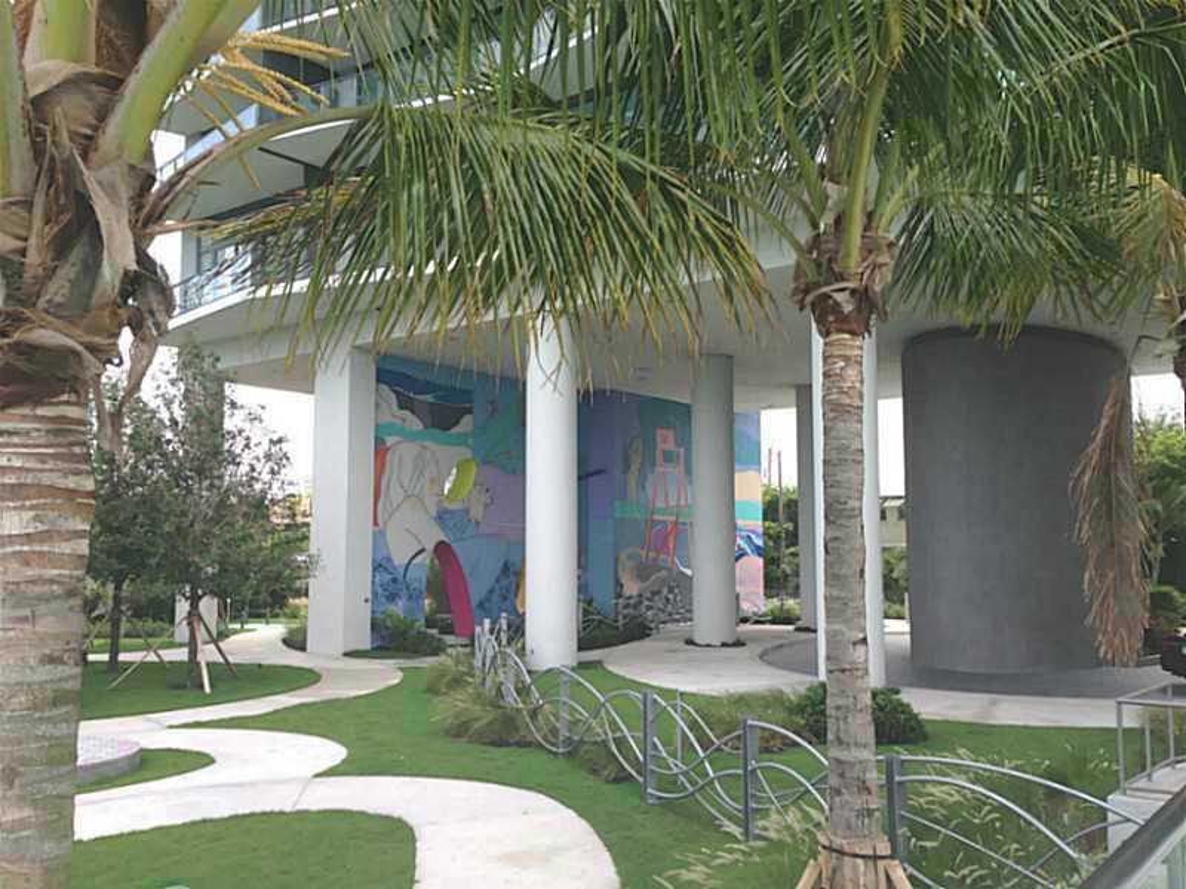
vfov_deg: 42.9
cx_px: 593
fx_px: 1131
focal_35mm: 33
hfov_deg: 55.4
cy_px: 444
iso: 50
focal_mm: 4.12
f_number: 2.4
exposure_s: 1/471
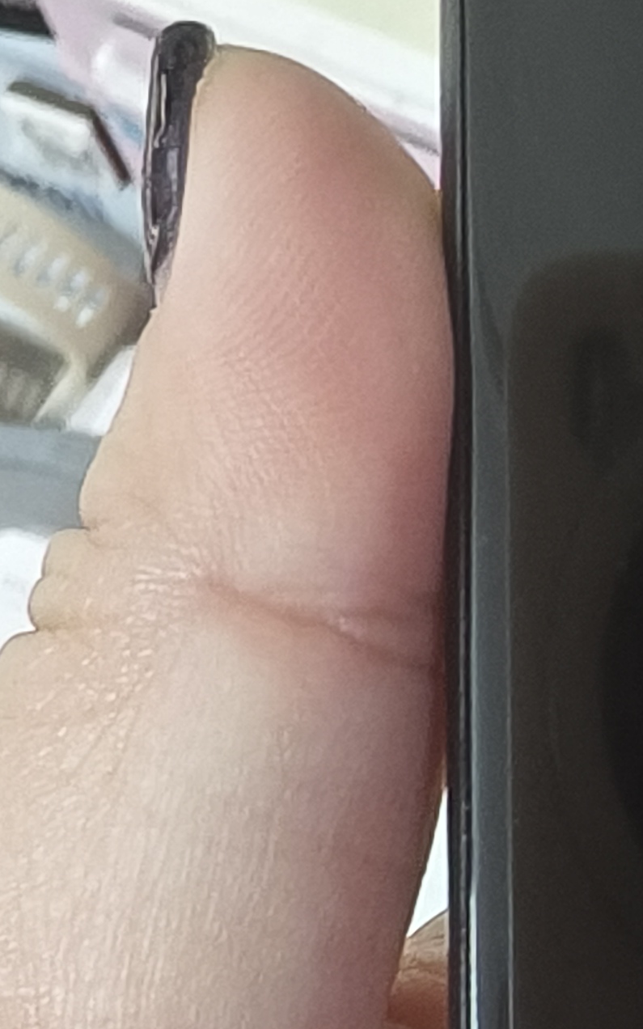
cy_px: 856
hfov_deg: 13.6
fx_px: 2383
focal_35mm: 85
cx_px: 1179
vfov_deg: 23.9
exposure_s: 1/33.3
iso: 1070
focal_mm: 2.32
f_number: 2
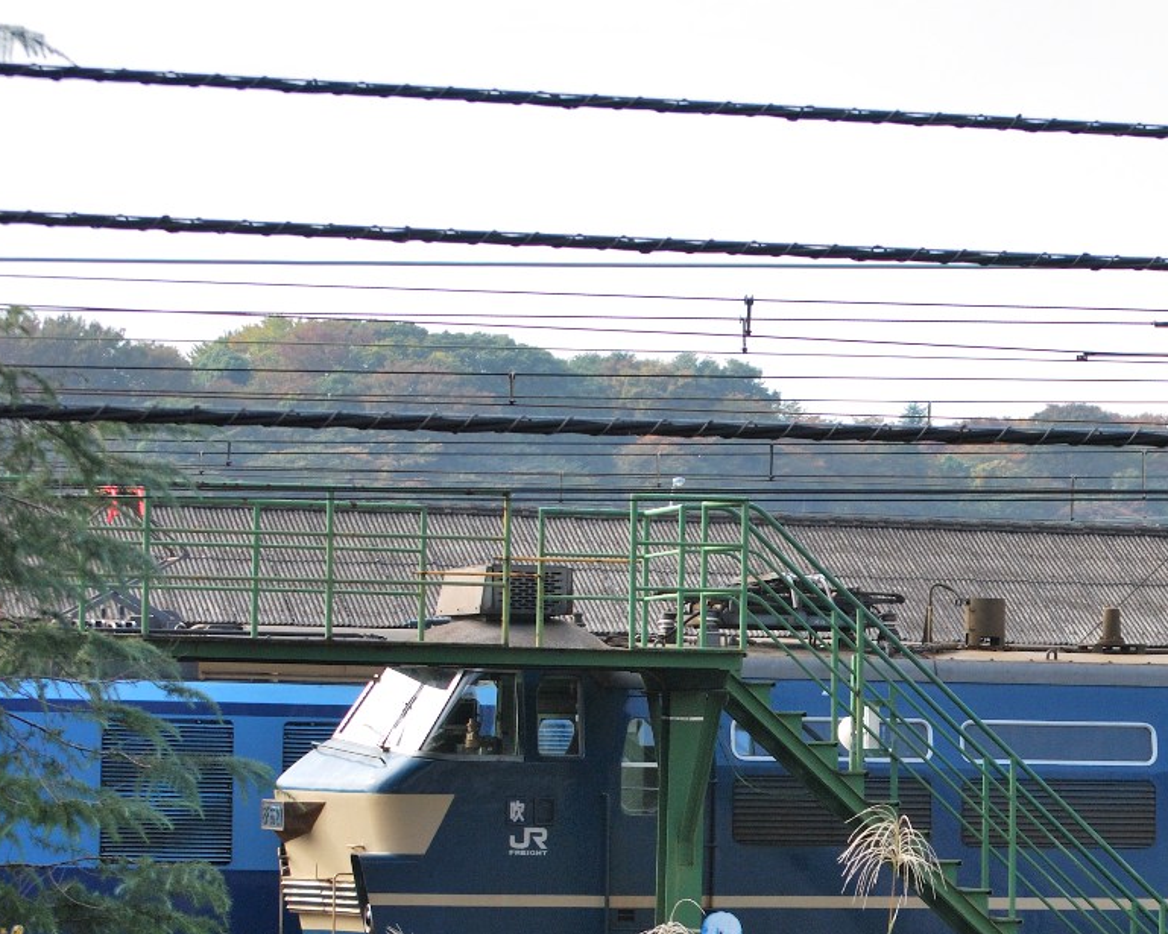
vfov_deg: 9.4
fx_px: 5668
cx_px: 1142
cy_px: 824
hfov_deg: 11.7
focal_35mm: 164
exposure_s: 1/500
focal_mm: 55
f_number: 6.3
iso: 400
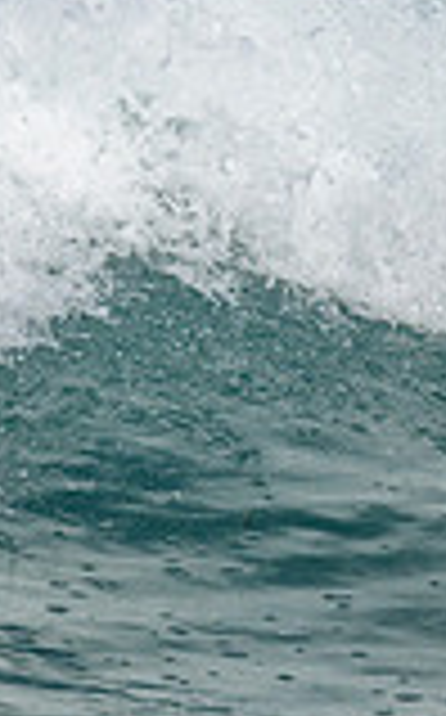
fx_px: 71763
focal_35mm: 3680
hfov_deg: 0.4
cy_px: -14
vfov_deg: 0.6
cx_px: -664
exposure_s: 1/2000
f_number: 8
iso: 320
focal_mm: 800
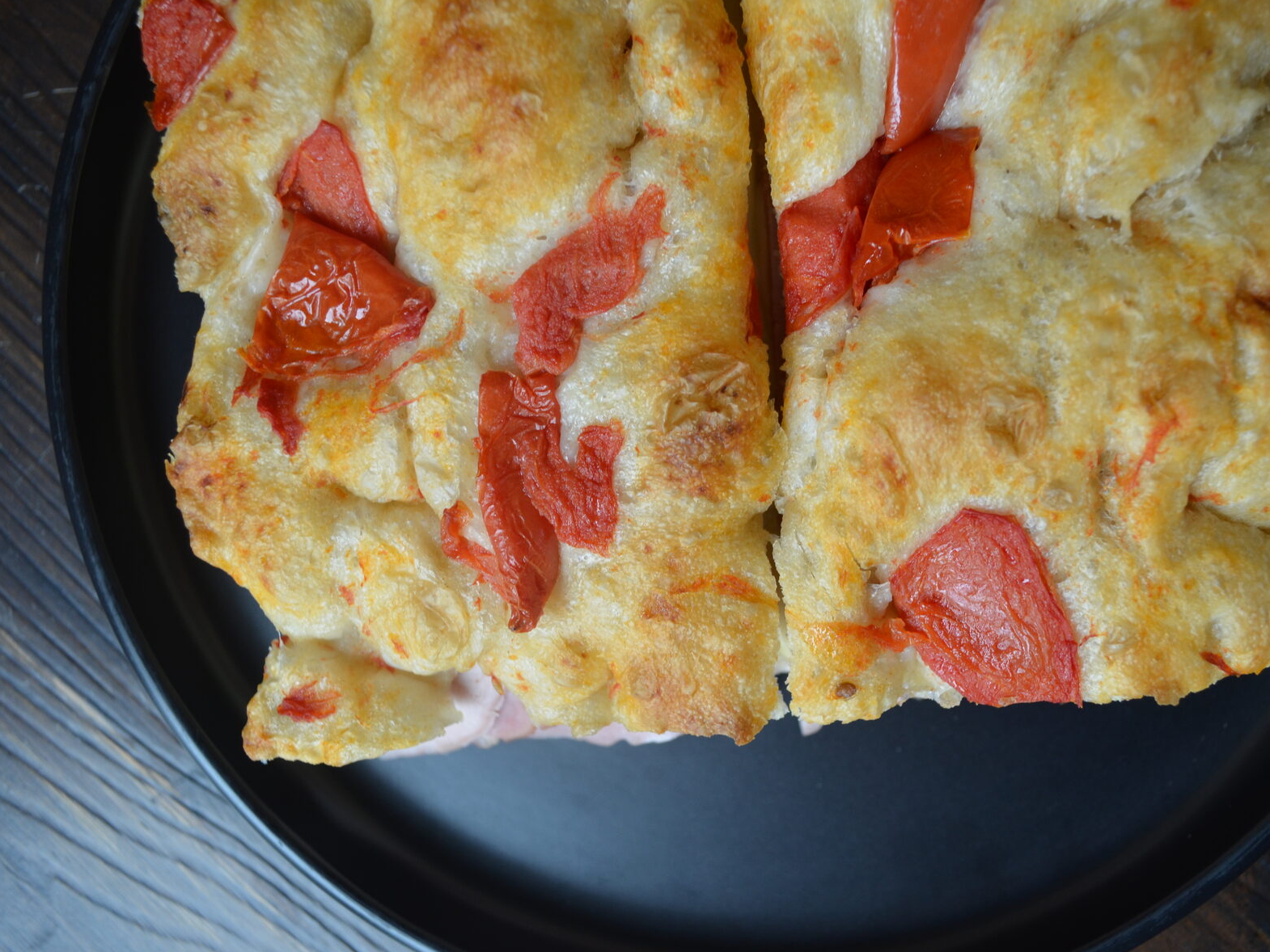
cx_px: 717
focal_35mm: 33
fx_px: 1211
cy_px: 478
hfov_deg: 55.2
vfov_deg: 43.0
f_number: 4.5
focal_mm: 20
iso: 400
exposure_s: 1/80
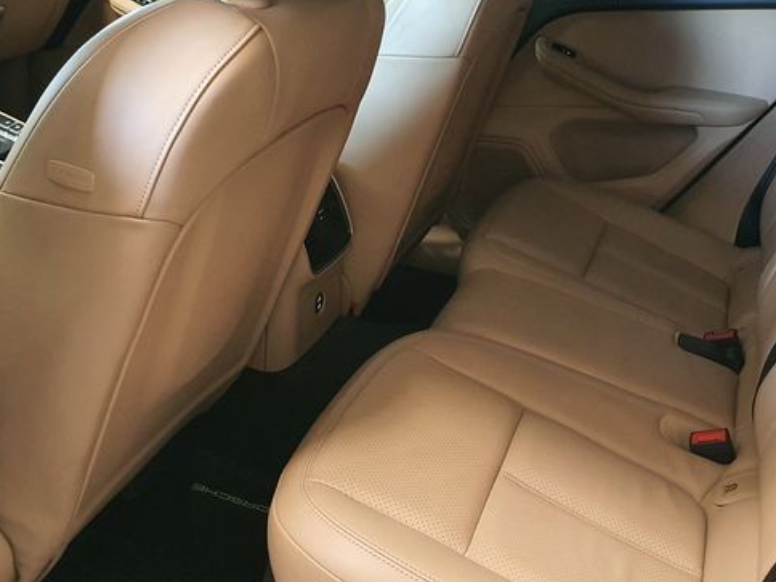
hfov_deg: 43.7
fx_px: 964
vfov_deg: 33.6
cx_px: 457
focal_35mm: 43
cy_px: 293
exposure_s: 1/50
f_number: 2.4
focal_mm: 4.3
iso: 640
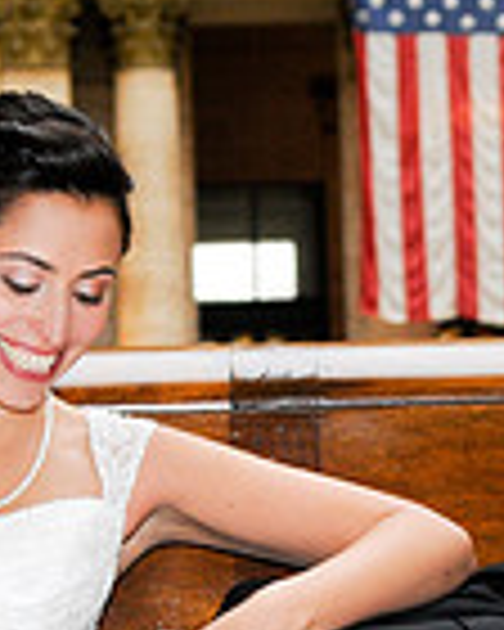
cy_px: 425
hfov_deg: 8.8
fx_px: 3263
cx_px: 315
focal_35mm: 175
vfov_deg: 11.0
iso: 400
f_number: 3.2
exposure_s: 1/40
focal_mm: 30
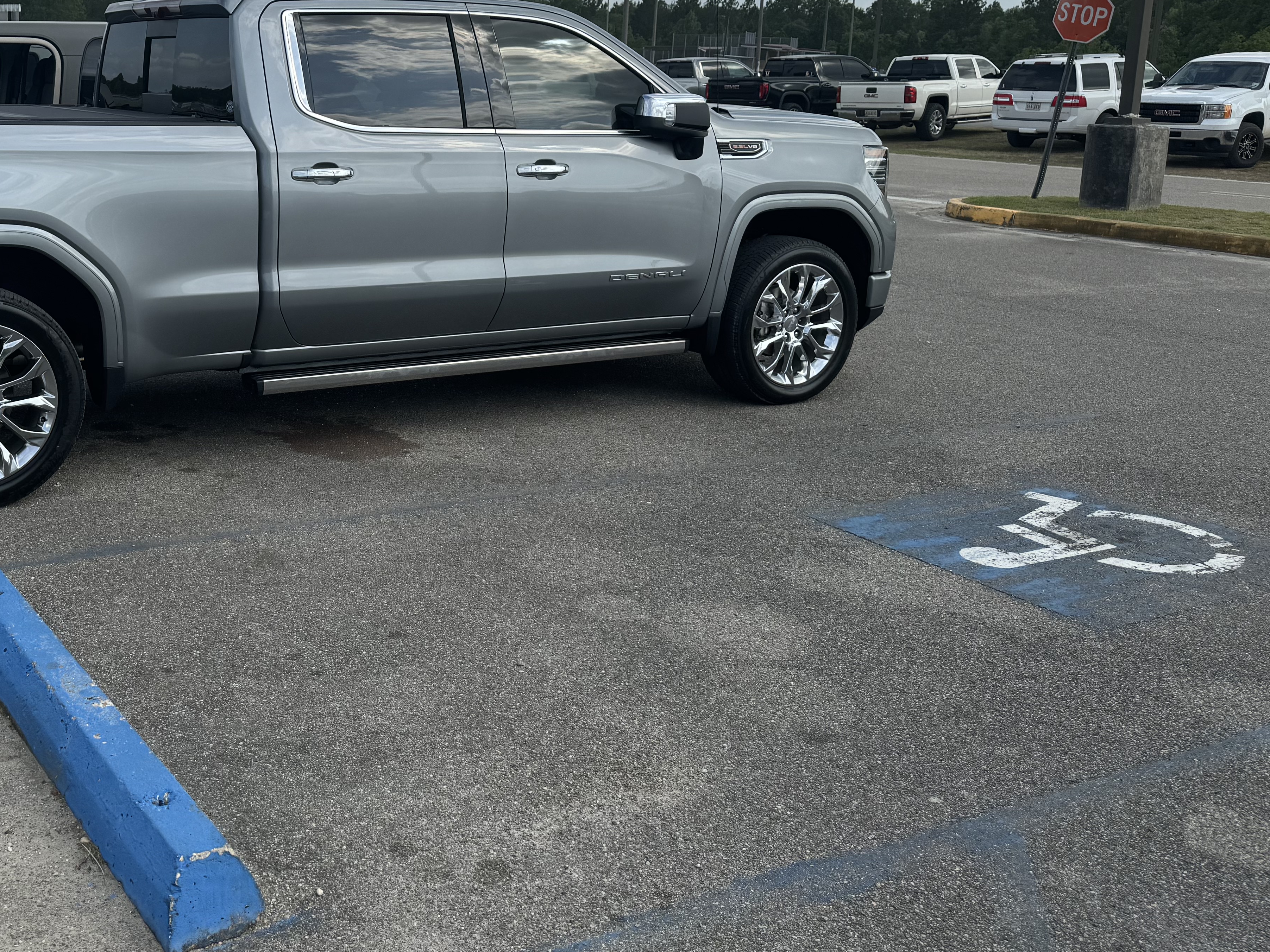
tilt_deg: -11.5
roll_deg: -1.7
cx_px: 327
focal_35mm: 38
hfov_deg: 47.3
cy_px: 344
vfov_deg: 37.4
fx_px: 1394
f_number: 1.78
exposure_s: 1/4310
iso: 80
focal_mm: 6.76
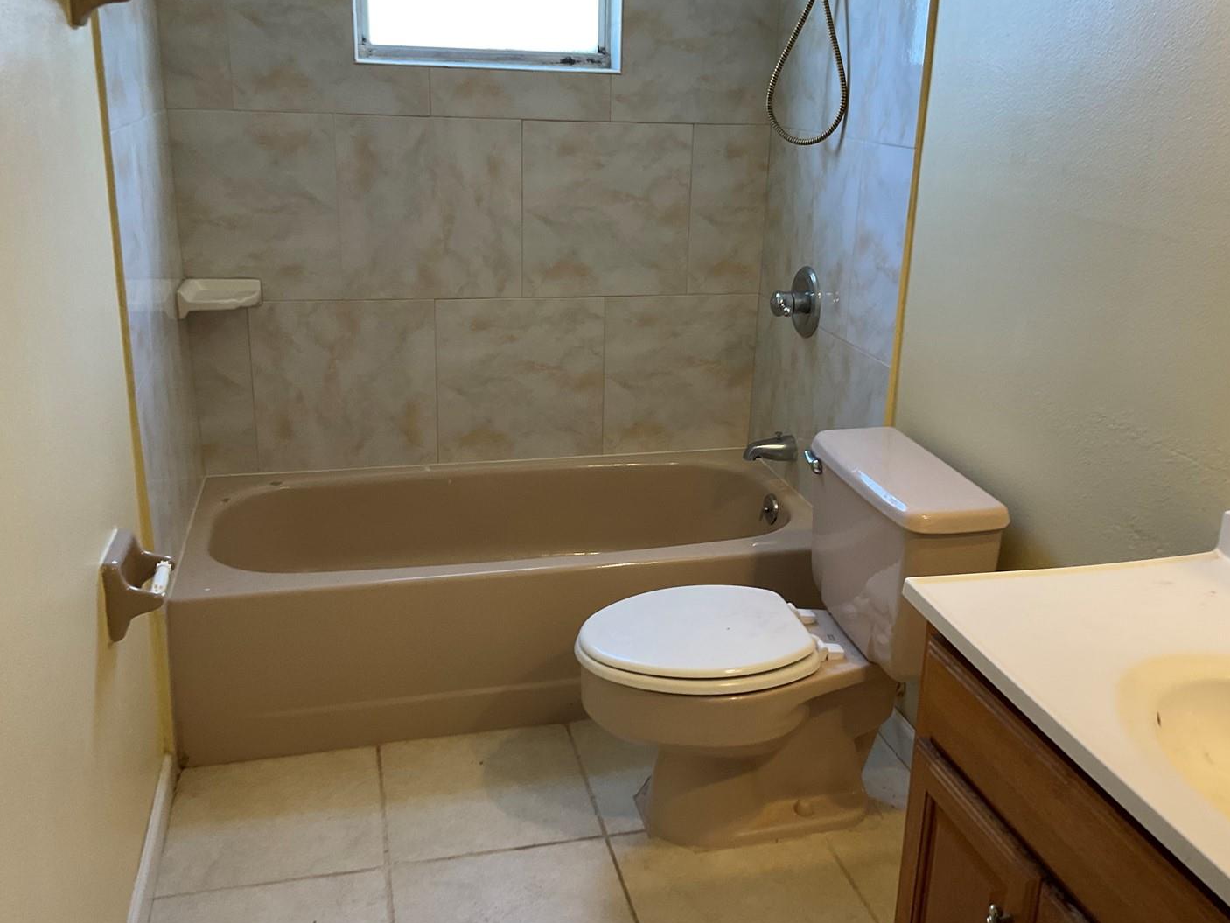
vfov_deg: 42.9
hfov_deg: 55.3
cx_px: 658
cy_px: 423
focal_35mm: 33
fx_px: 1173
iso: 64
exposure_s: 1/60
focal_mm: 3
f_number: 1.8
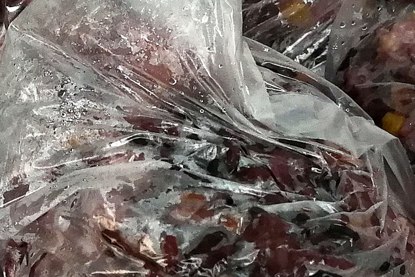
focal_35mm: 128
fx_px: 1475
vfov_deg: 10.7
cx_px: 89
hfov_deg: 15.9
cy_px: 218
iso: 250
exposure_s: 1/33.3
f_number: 2.2
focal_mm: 3.95
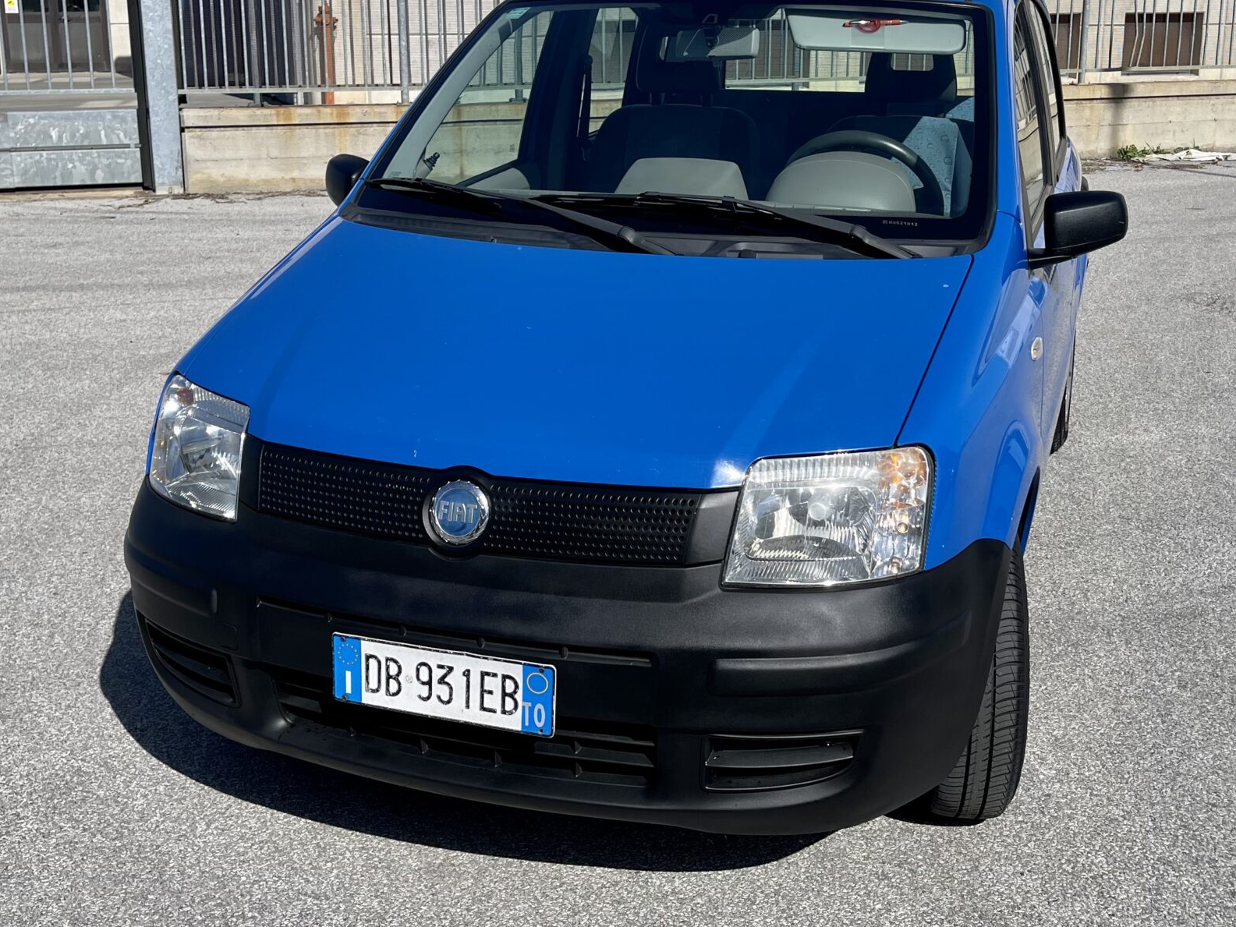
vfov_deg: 34.2
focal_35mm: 42
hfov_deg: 44.8
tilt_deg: -13.6
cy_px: 350
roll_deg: -0.3
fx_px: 1500
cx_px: 628
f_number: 1.6
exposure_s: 1/5618
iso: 32
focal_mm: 5.1
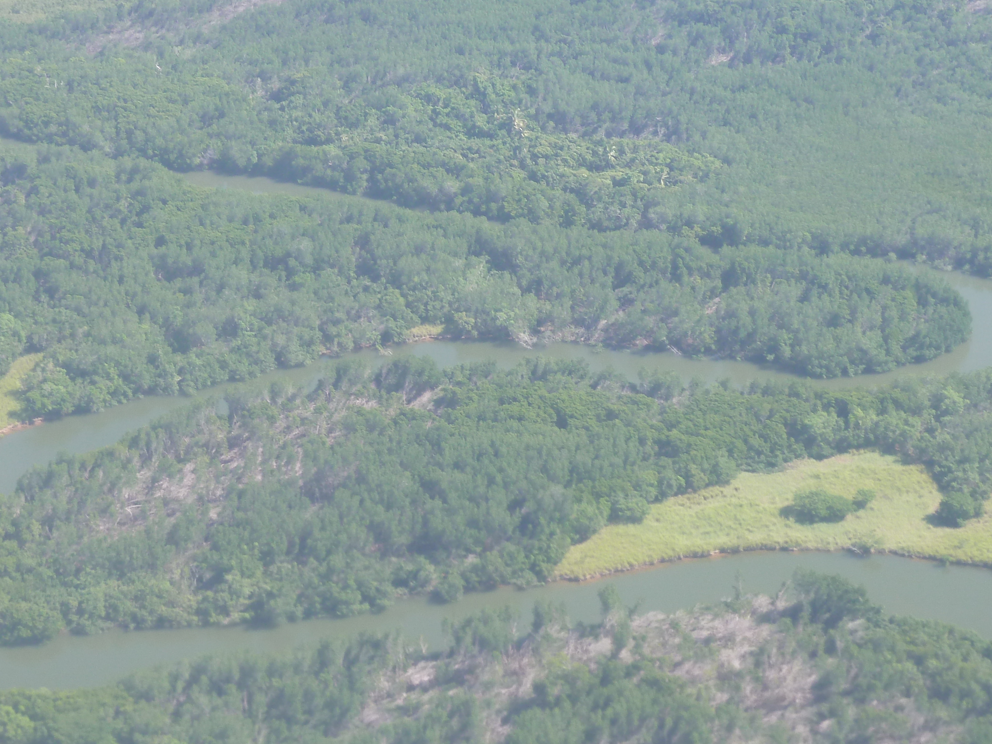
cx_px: 387
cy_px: 238
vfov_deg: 13.1
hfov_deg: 17.4
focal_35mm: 113
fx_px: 3238
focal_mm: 11.9
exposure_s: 1/125
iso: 80
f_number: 4.1
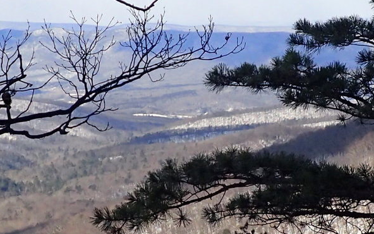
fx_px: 1142
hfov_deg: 18.6
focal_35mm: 112
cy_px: 142
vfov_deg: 11.7
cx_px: 179
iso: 100
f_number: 8
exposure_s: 1/200
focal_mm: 4.5
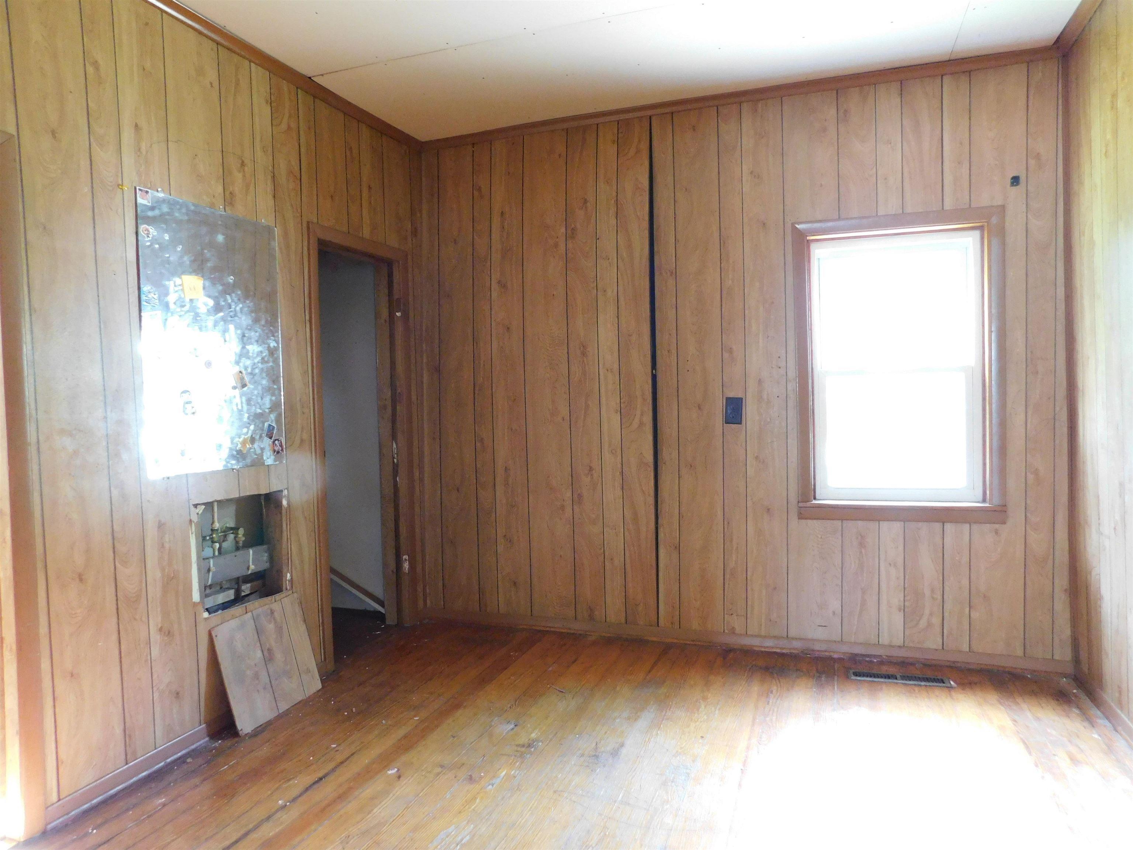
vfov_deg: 58.9
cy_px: 425
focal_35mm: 23
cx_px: 566
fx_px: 753
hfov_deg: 73.9
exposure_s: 1/8
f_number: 3
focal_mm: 4
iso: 450
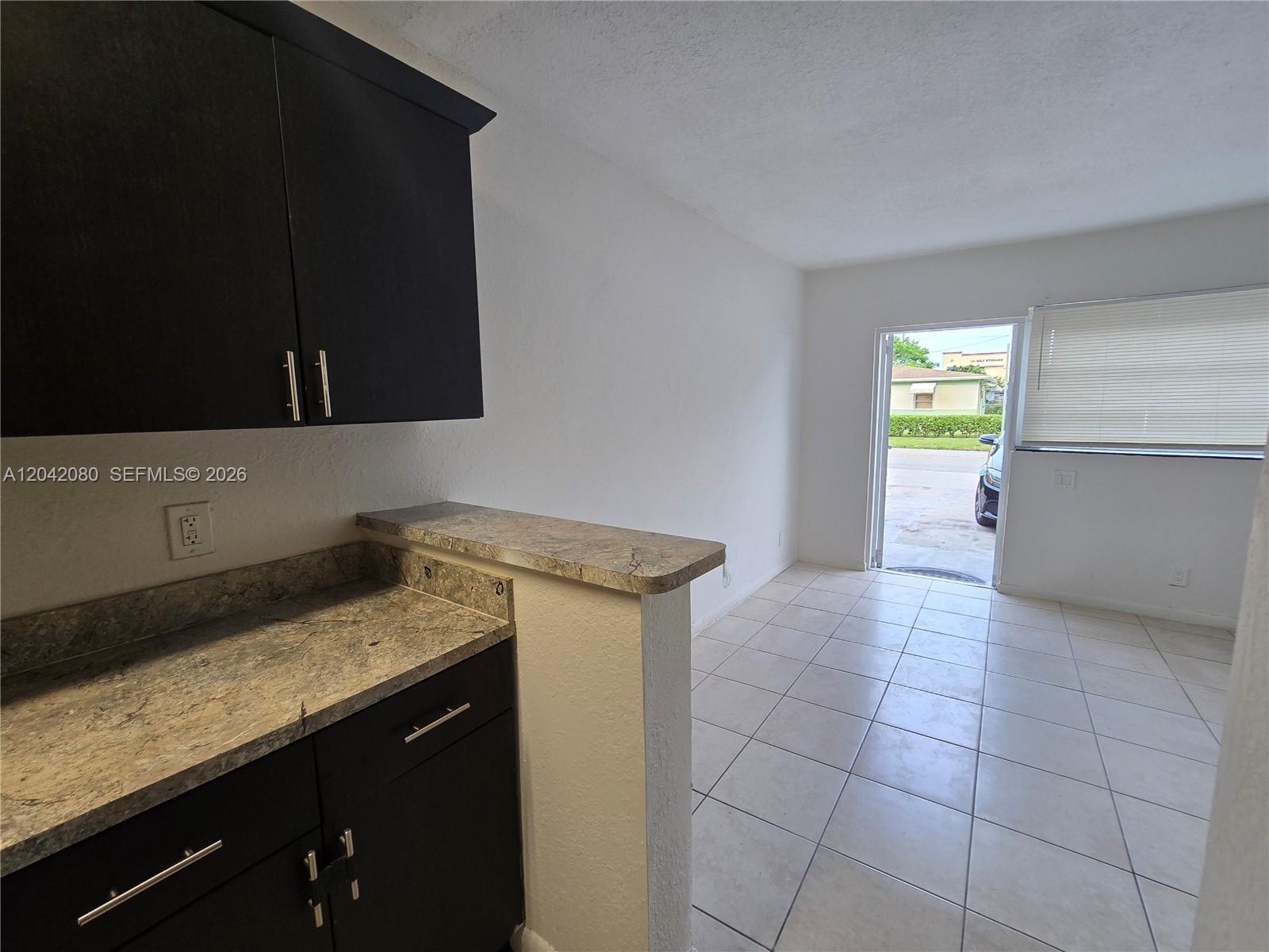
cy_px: 476
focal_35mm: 13
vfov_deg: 89.9
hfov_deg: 106.2
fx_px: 477
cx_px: 634
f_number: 2.2
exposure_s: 1/60
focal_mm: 2.2
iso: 64
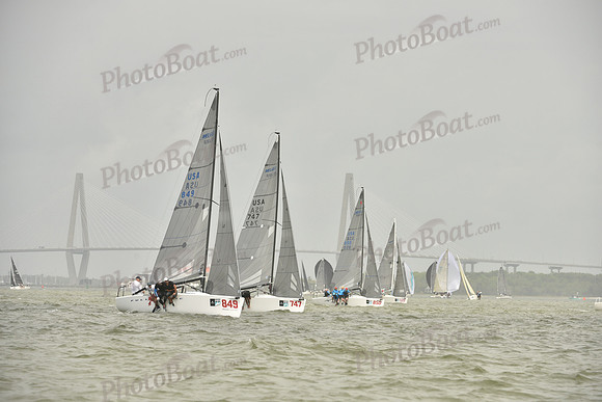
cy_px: 201
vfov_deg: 6.2
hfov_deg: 9.4
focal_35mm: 220
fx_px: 3680
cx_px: 301
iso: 320
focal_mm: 220
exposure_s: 1/1250
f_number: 7.1
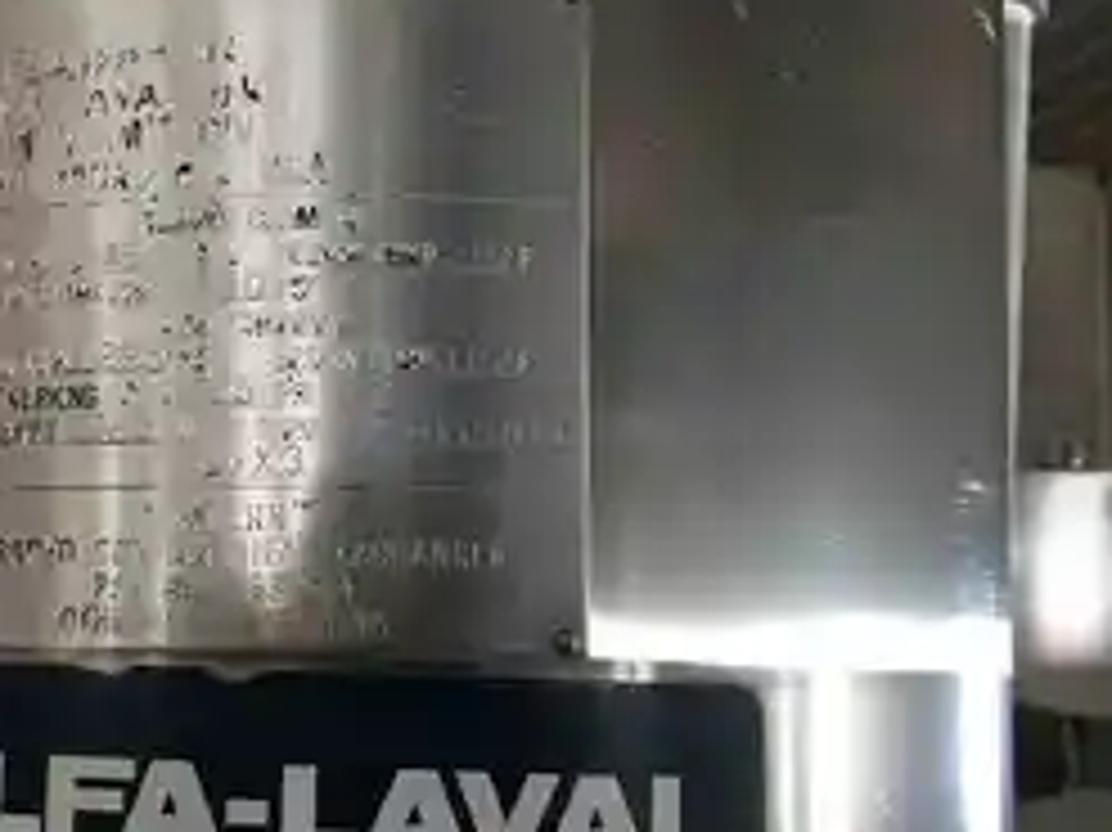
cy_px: 522
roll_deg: -2.0
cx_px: 248
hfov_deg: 39.1
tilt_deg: +5.6
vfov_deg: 30.7
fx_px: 1509
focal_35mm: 47
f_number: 2.2
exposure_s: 1/30
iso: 50
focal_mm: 4.15
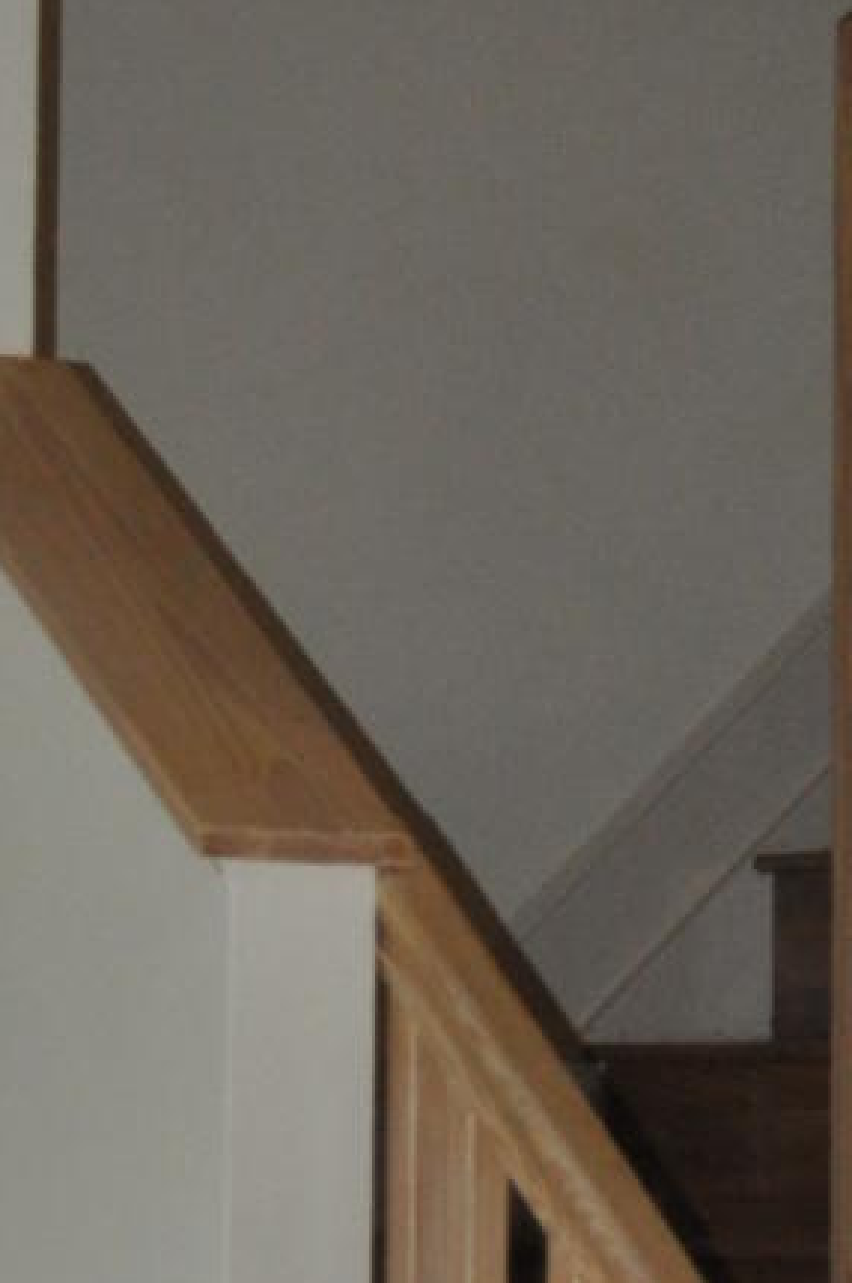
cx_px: 995
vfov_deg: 11.4
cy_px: 869
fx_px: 6446
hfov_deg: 7.5
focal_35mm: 181
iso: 800
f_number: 4.2
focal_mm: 26
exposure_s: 1/60
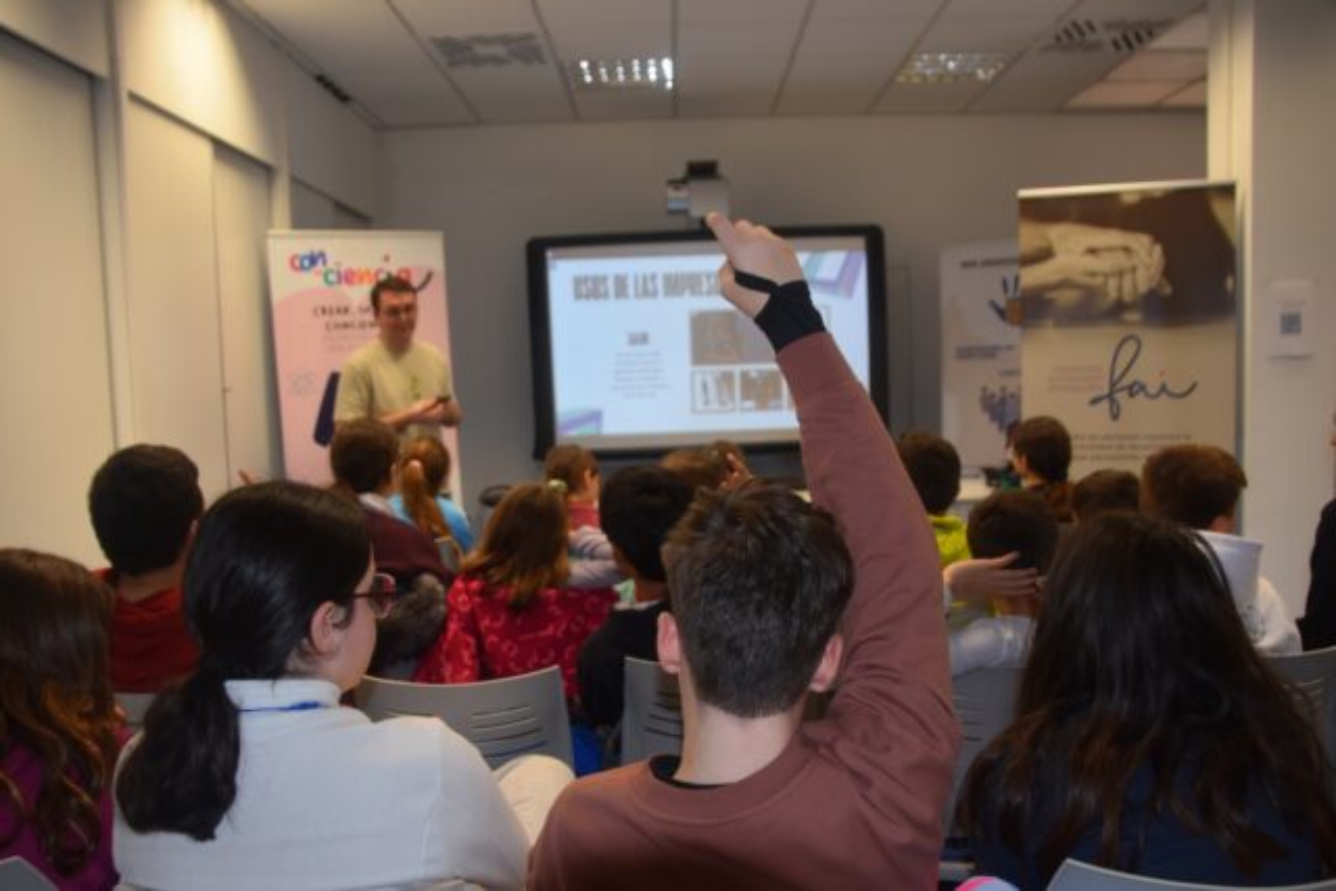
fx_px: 1169
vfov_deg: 41.7
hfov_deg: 59.5
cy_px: 446
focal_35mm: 32
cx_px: 668
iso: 400
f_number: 3.8
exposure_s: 1/80
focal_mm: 21
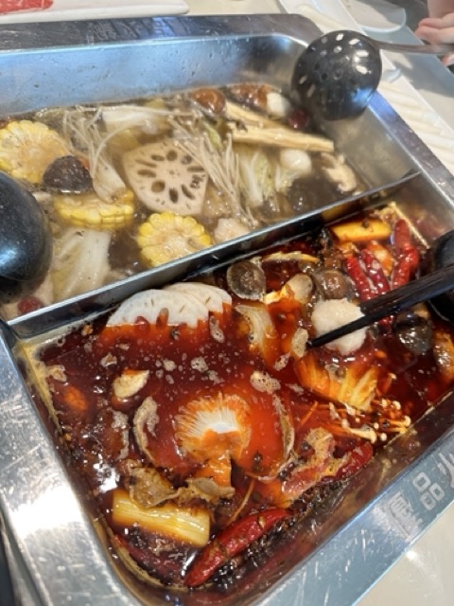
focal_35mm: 24
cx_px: 227
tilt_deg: -55.7
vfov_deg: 71.6
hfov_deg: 56.8
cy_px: 303
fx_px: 420
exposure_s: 1/121
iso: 80
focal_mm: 6.86
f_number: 1.78
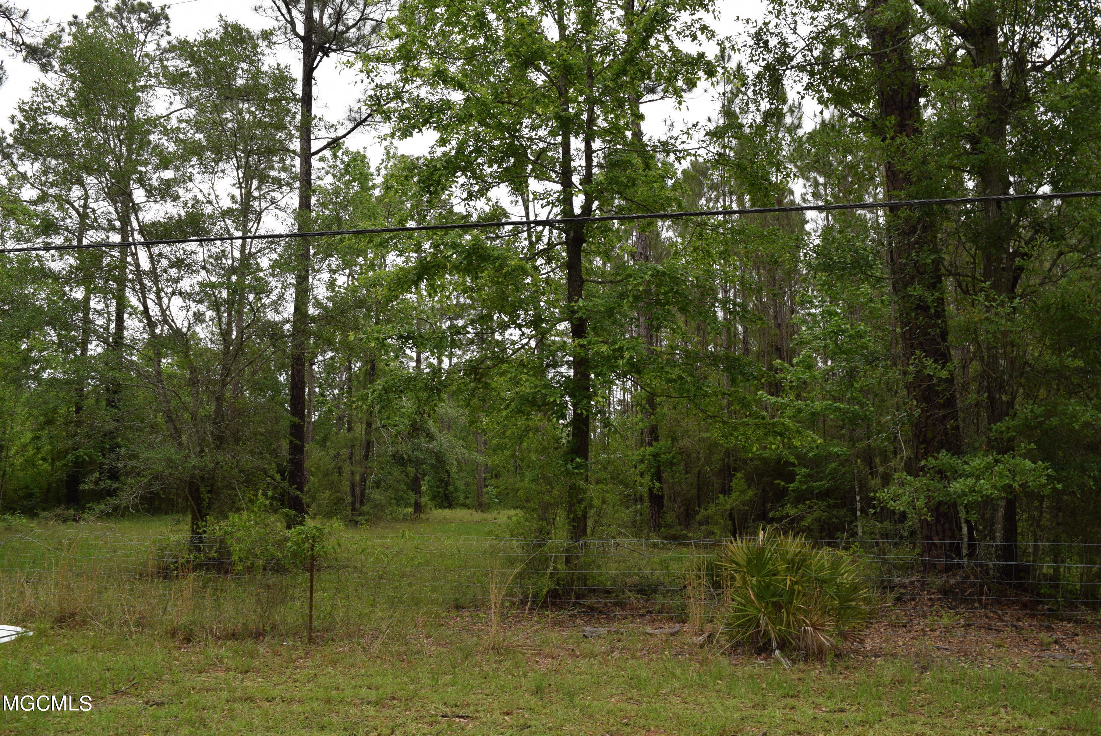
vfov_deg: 43.7
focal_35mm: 30
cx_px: 550
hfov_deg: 61.9
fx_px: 918
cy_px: 368
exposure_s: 1/160
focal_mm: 20
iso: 100
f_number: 6.3
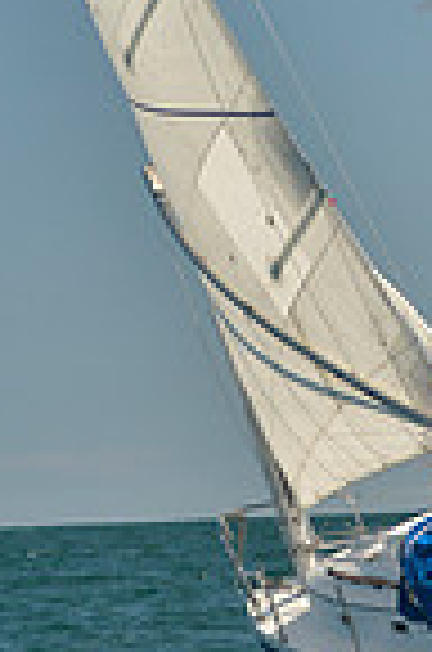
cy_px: -274
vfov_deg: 6.0
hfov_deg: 4.0
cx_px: 178
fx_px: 6167
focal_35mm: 341
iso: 280
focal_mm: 85
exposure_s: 1/640
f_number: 7.1
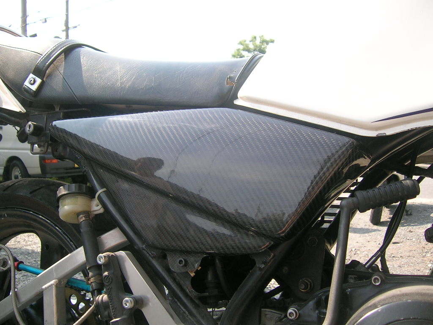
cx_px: 216
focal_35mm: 35
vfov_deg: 40.7
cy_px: 162
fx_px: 438
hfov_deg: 52.6
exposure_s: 1/301
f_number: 2.8
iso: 50
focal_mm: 5.4
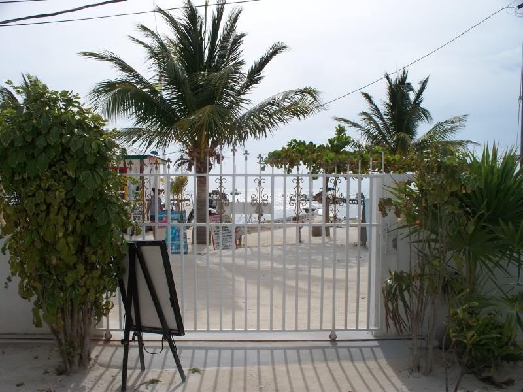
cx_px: 262
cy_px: 196
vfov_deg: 39.7
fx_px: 544
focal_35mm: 36
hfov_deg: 51.4
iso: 64
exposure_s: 1/800
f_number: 5
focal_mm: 7.54
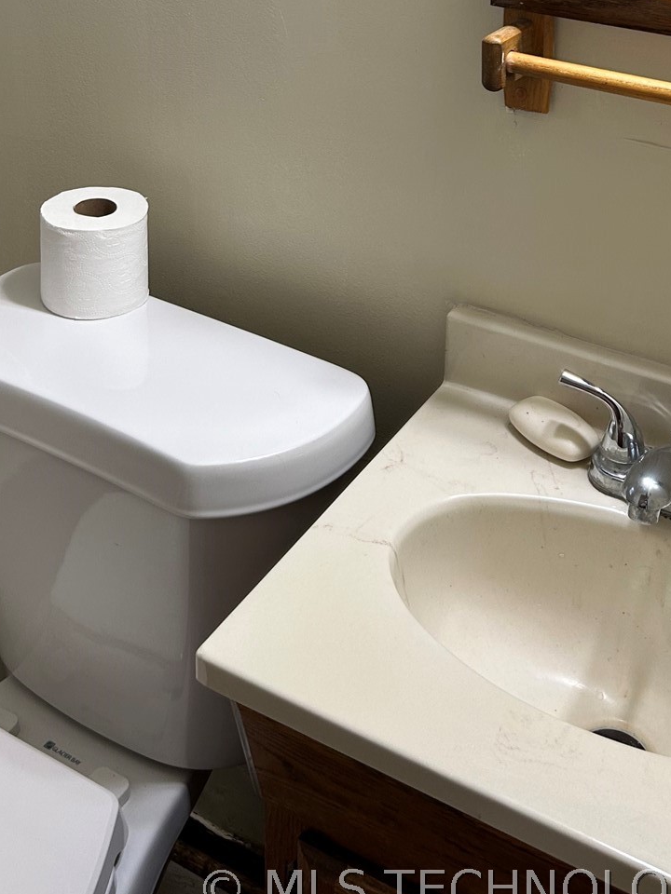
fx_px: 1344
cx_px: 333
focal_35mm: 52
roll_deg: -2.0
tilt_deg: -17.1
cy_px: 36
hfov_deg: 28.0
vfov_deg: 34.1
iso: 80
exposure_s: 1/60
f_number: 1.5
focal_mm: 5.7
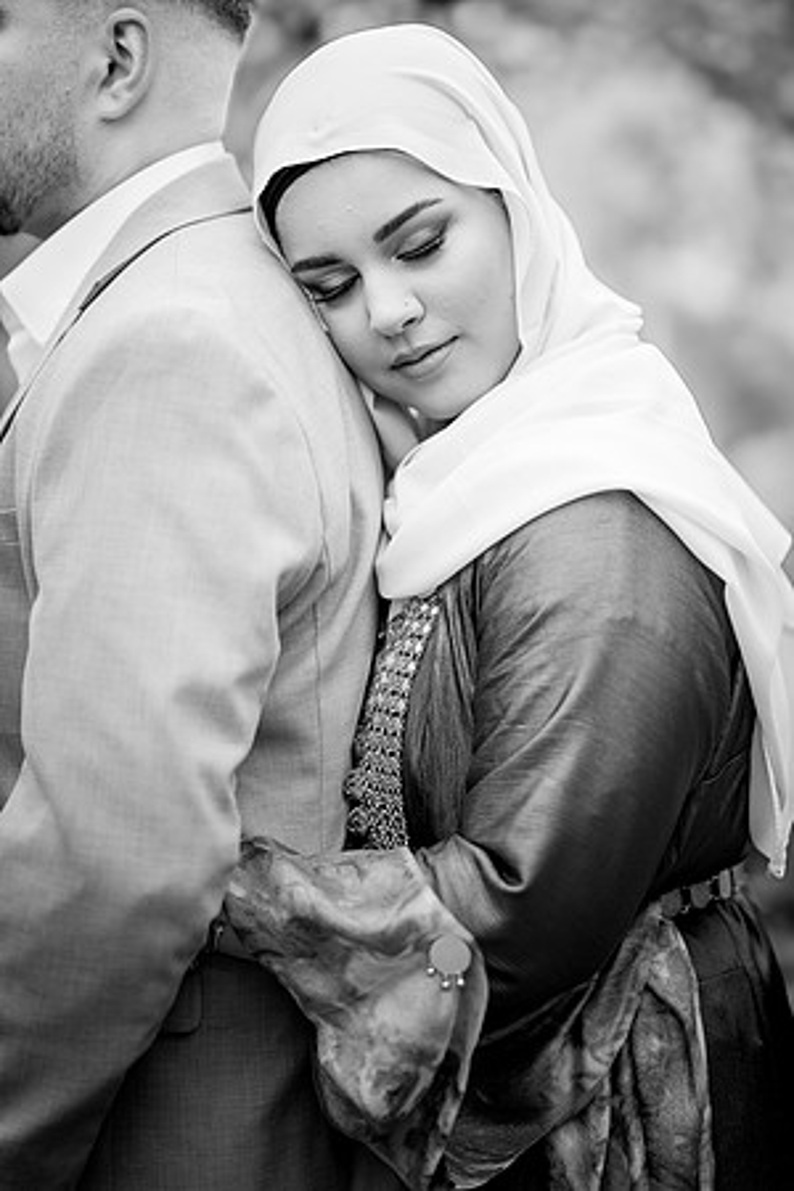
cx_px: 397
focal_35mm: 85
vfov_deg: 23.9
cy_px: 596
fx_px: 2812
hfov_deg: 16.1
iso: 100
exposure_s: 1/2000
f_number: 1.4
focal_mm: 85
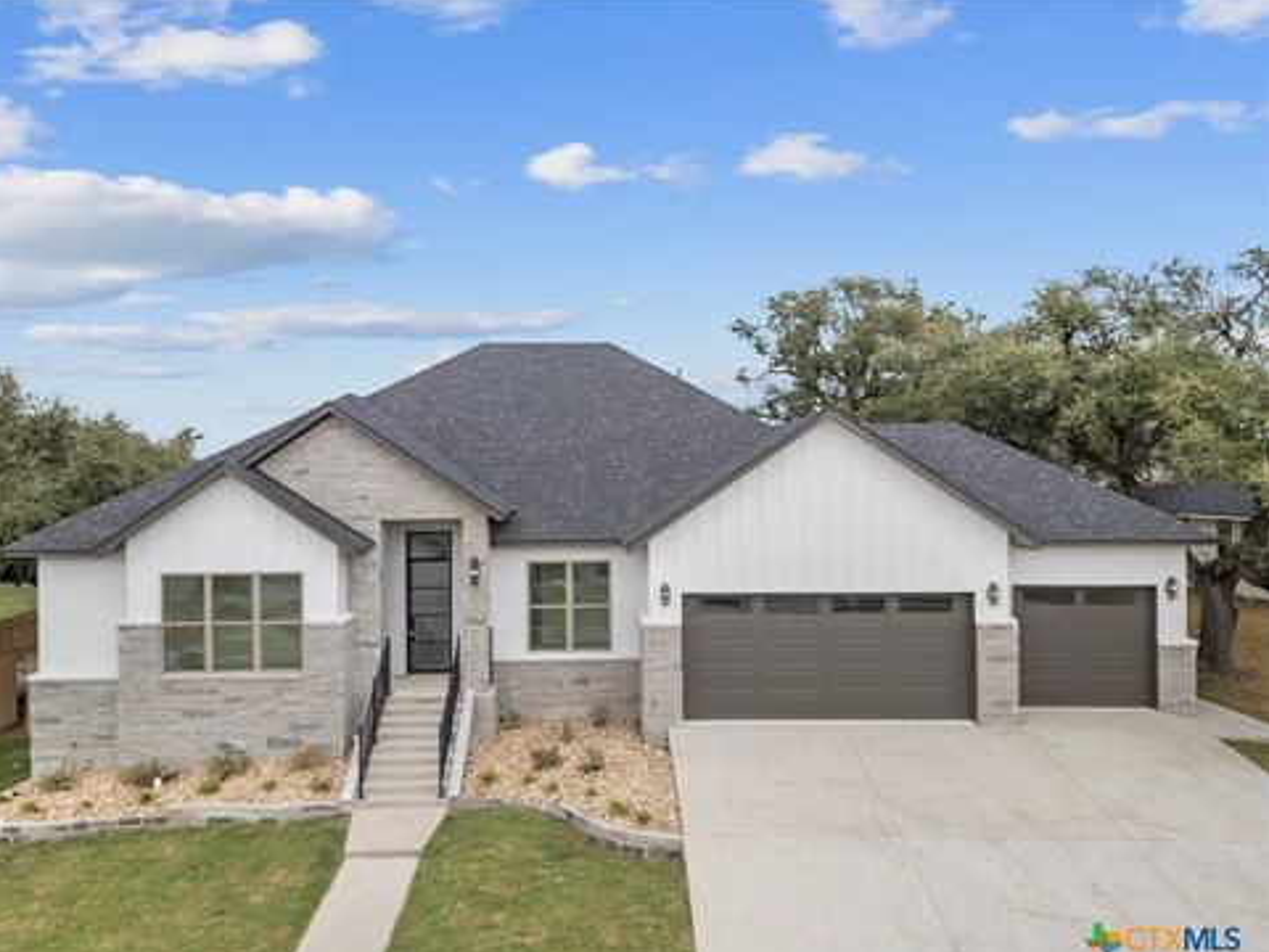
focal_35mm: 25
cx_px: 611
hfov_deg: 69.4
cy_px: 491
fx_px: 916
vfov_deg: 54.9
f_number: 1.7
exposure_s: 1/160
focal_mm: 6.72
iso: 120
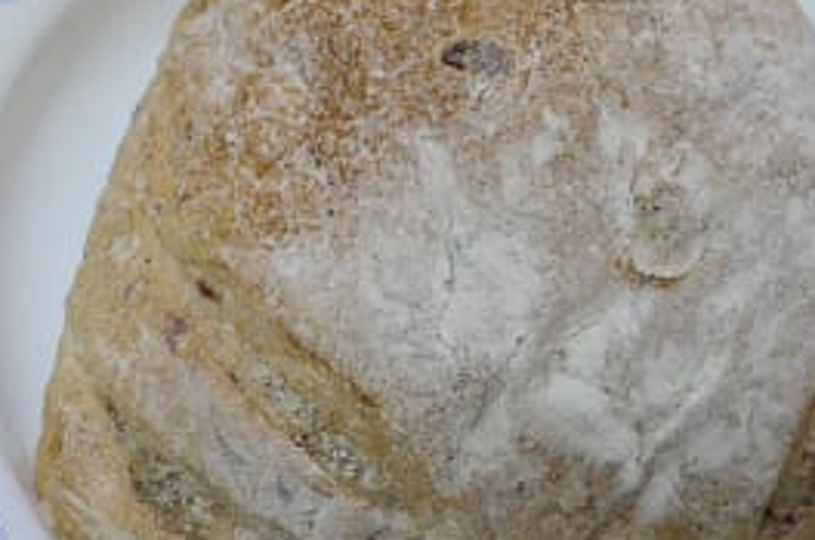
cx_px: 854
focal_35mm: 124
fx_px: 2806
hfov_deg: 16.1
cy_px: 57
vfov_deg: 10.9
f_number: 3.2
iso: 2500
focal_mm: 35
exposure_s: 1/80
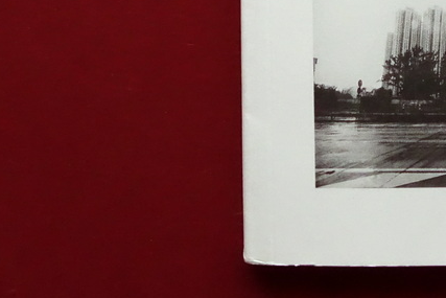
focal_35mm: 105
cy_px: -219
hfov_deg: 18.8
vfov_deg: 12.1
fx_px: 1301
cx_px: 463
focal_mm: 10.4
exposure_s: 1/100
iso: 1600
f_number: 3.2
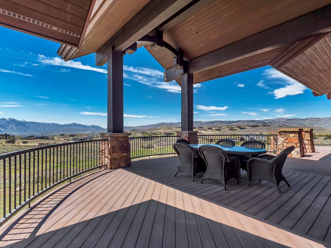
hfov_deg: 90.9
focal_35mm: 17
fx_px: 163
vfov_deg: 74.7
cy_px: 129
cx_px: 153
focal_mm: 10
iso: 100
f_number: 4.5
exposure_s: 1/1000
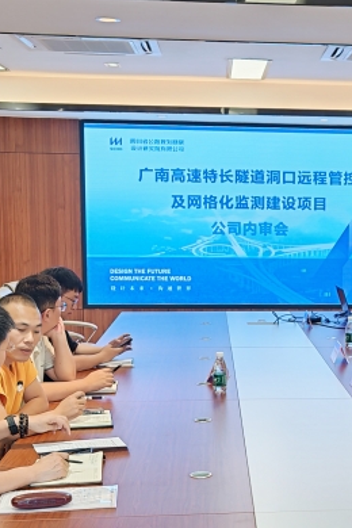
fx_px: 997
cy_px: 329
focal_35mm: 68
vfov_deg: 29.5
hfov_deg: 19.5
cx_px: 341
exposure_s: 1/100
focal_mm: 6.67
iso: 50
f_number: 1.9
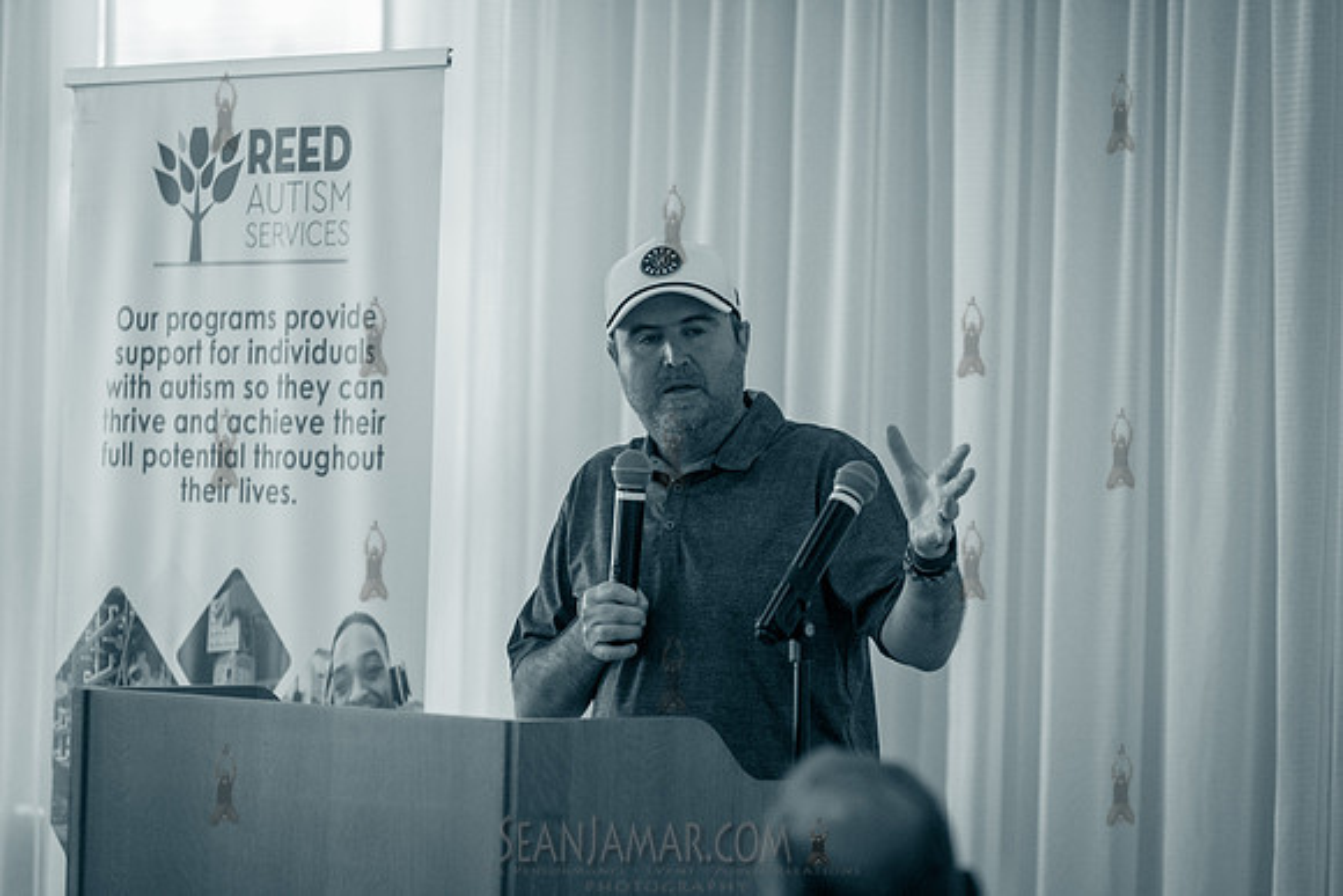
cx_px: 672
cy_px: 448
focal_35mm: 155
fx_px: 5783
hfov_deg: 13.2
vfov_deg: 8.9
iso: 4000
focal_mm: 155
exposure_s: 1/320
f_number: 4
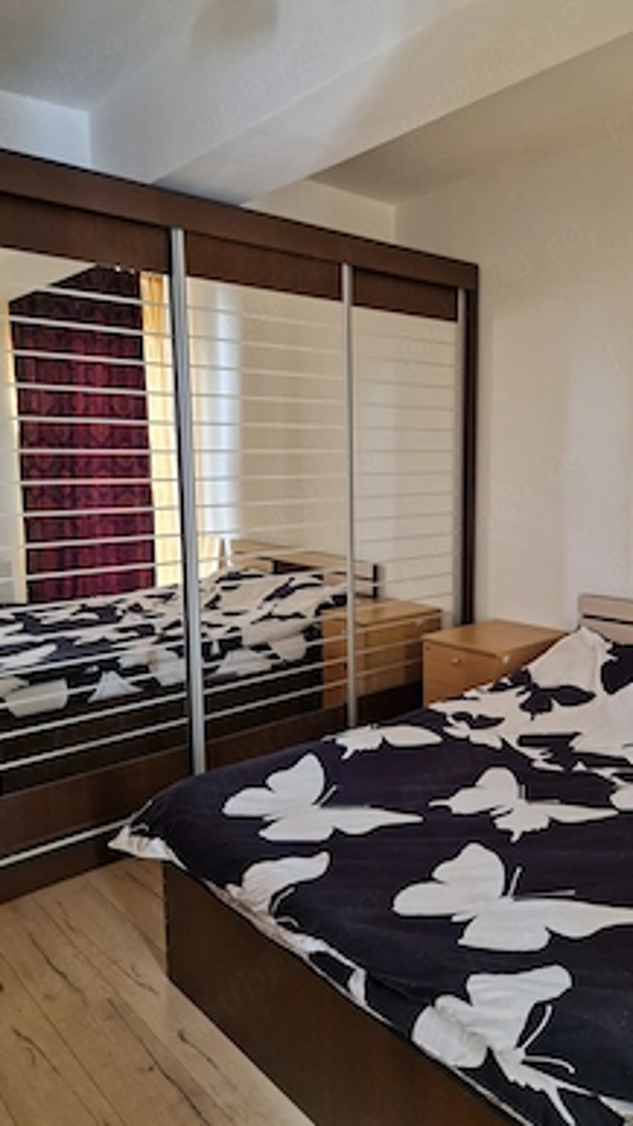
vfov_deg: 71.9
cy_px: 563
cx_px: 388
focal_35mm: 26
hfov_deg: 44.1
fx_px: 776
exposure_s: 1/33
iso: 640
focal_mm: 5.4
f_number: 1.8
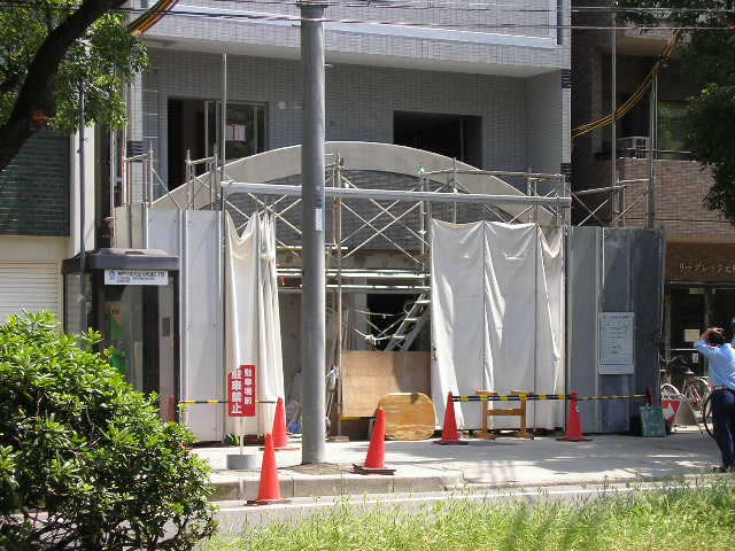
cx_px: 368
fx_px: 1890
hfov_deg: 22.0
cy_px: 276
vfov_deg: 16.6
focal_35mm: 89
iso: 71
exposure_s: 1/260
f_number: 4.5
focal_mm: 13.7
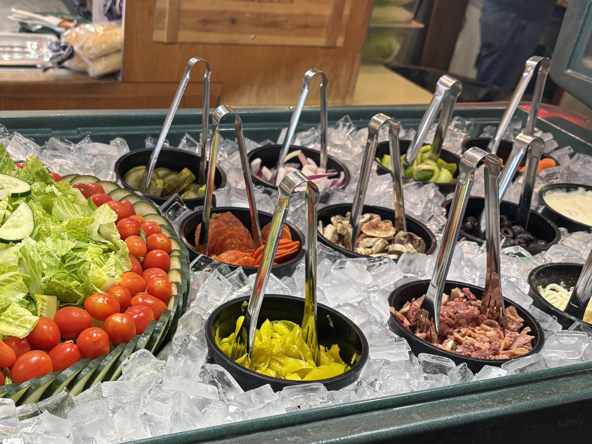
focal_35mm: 41
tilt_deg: -32.0
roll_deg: -8.1
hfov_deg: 45.1
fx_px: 701
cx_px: 199
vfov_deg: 34.9
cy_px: 290
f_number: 1.6
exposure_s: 1/60
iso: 125
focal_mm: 5.96
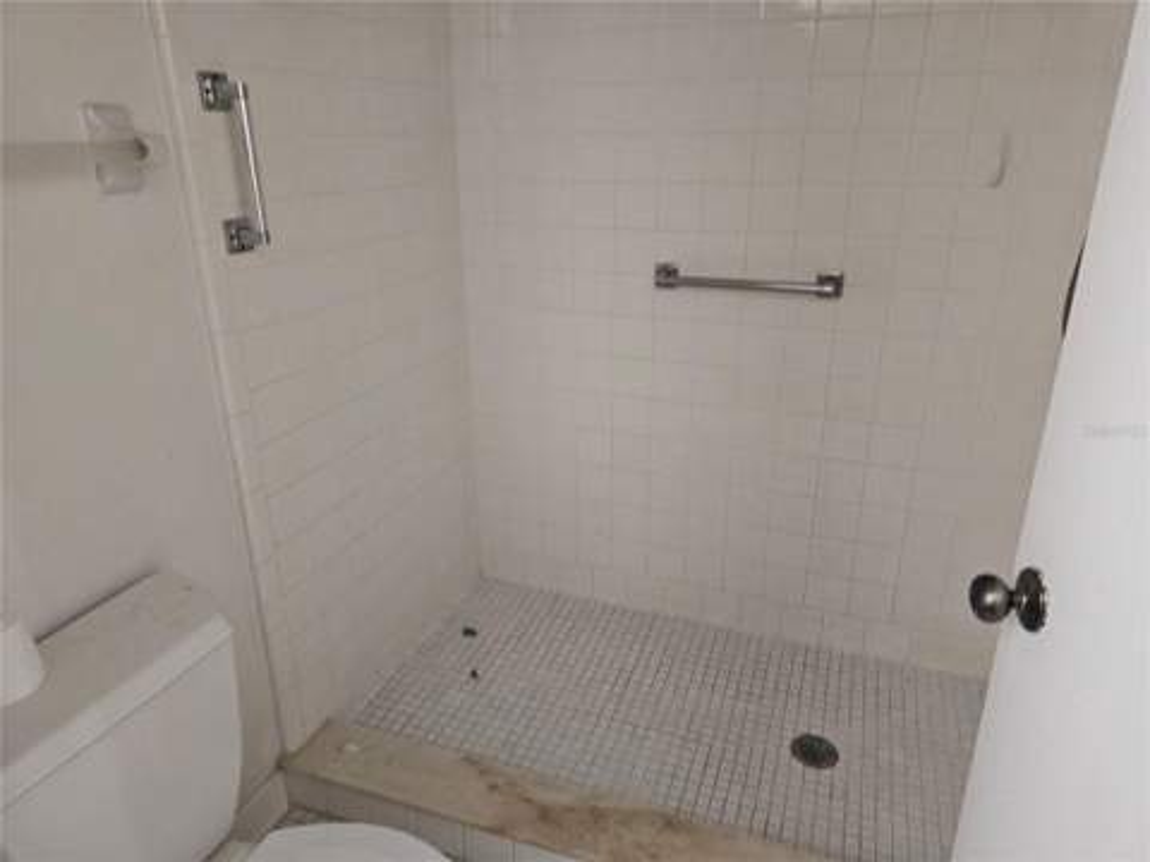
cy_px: 431
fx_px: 764
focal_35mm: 23
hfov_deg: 73.9
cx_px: 575
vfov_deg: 58.9
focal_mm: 6.3
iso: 500
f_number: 1.7
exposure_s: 1/30
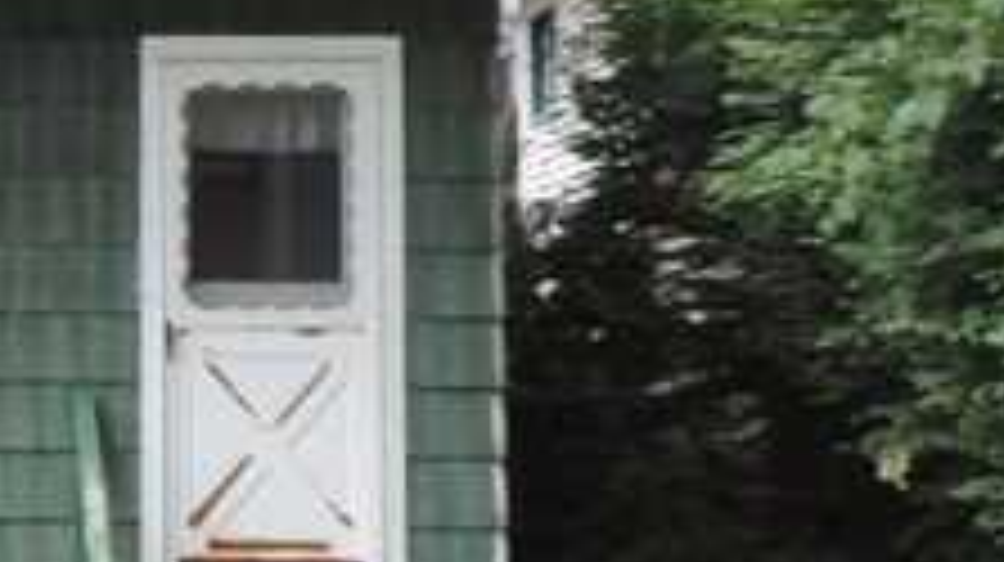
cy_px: 292
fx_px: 2500
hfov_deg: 19.8
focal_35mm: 94
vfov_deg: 12.8
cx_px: -482
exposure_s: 1/800
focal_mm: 4.3
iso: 220
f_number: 3
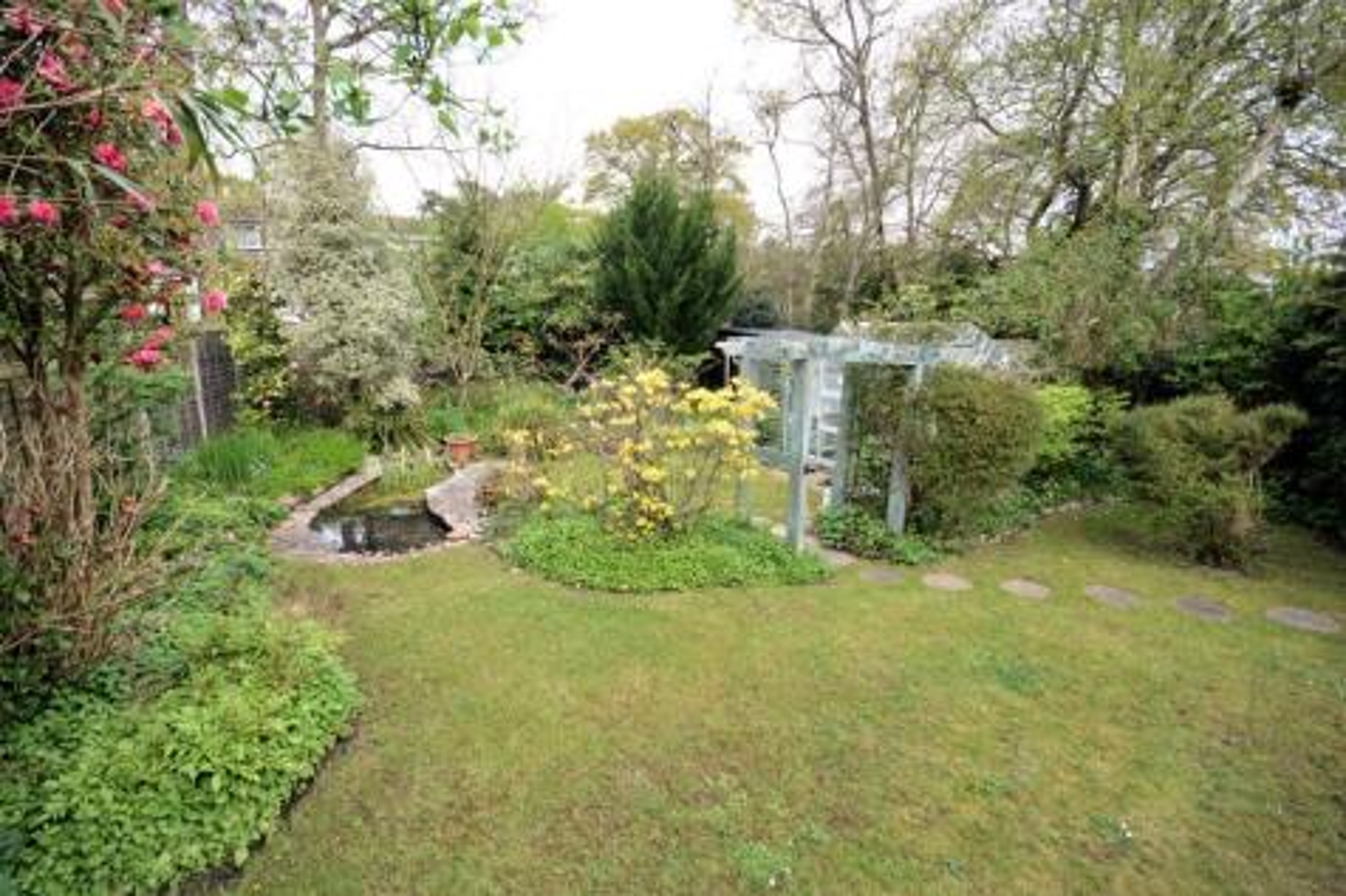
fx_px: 561
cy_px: 448
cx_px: 673
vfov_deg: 77.3
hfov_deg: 100.4
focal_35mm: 15
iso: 400
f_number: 8
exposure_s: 1/200
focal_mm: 10
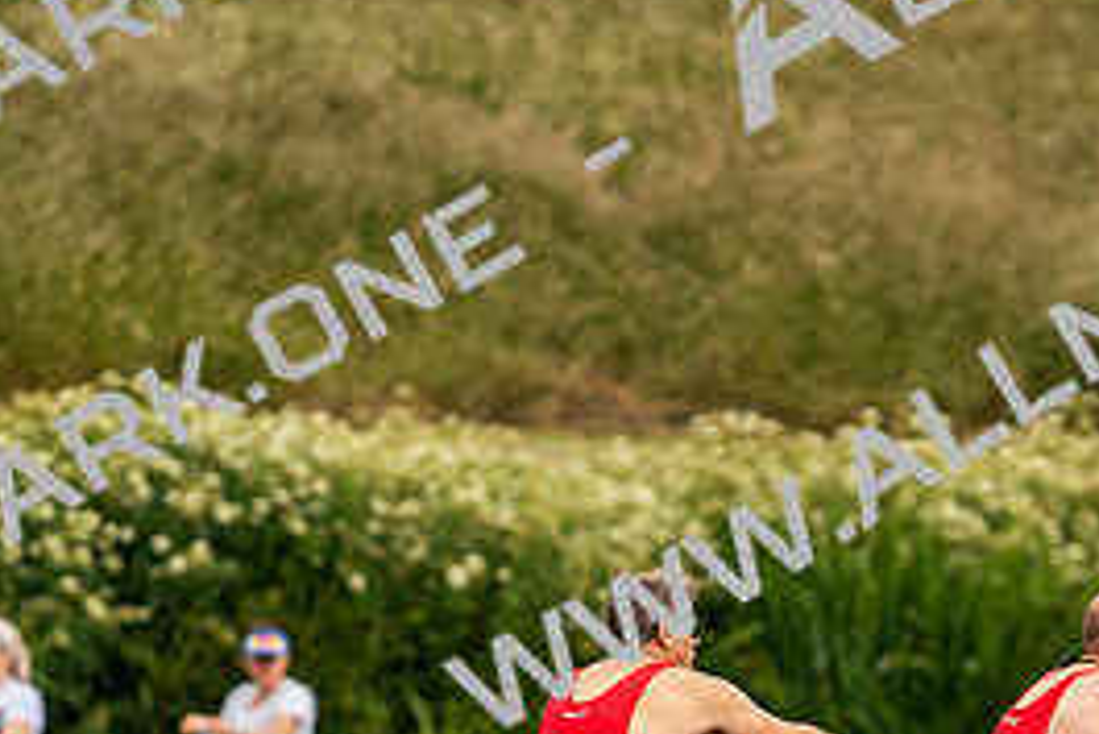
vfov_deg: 1.0
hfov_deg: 1.6
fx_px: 40164
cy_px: 740
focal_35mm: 1315
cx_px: 958
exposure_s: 1/2000
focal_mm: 600
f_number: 6.3
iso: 320
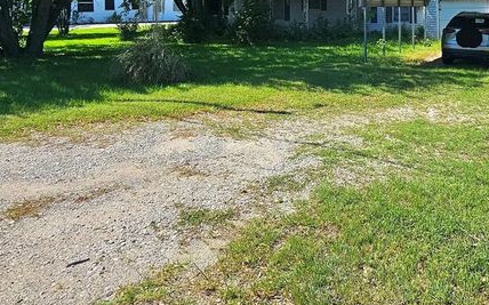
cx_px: 361
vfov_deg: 35.6
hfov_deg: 55.6
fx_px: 440
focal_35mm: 33
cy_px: 21
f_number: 2.2
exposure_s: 1/2500
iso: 50
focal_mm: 2.2
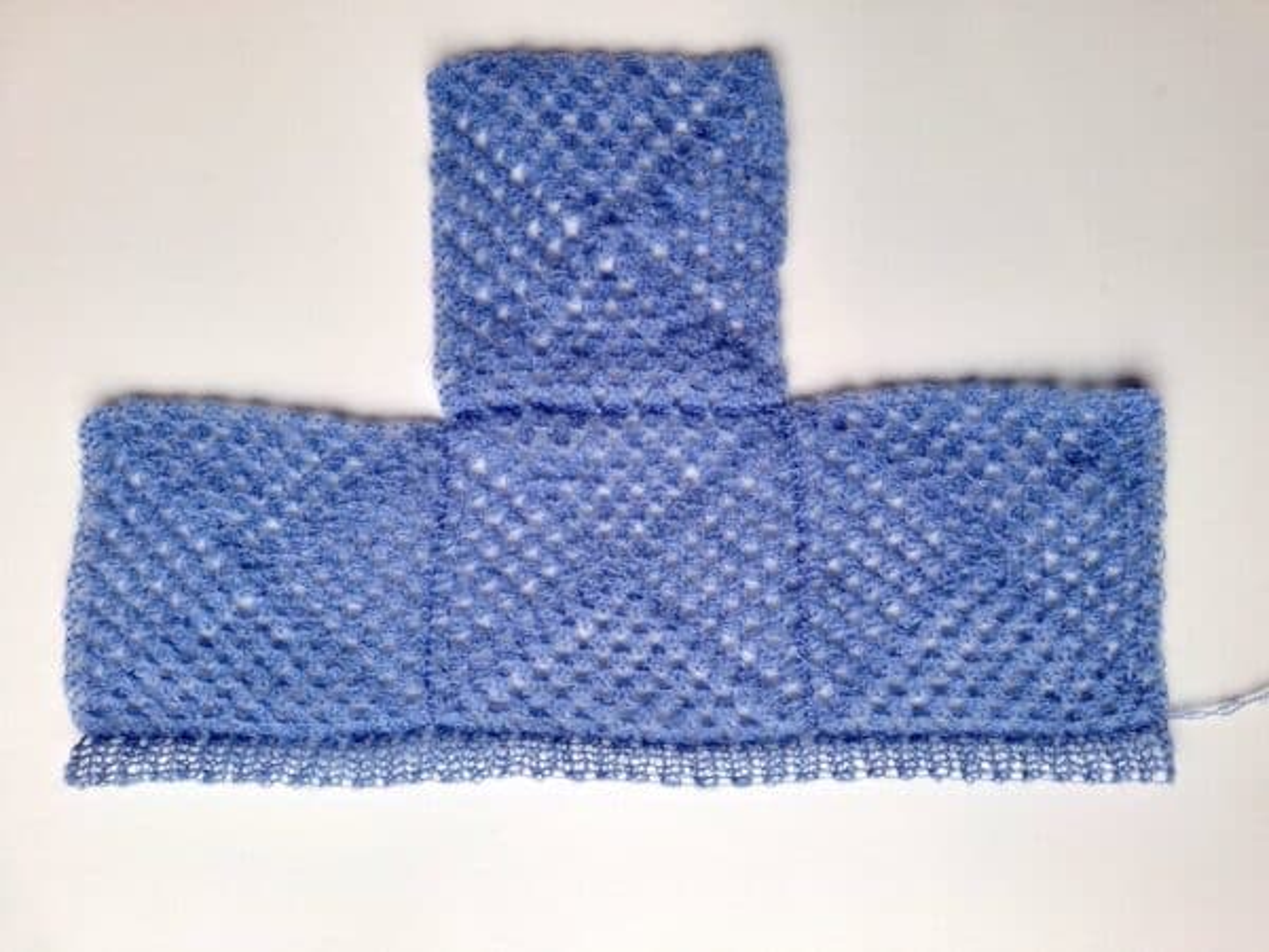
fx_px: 843
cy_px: 476
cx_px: 634
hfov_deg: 73.9
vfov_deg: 58.9
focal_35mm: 23
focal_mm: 5.54
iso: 64
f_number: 1.8
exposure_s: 1/40
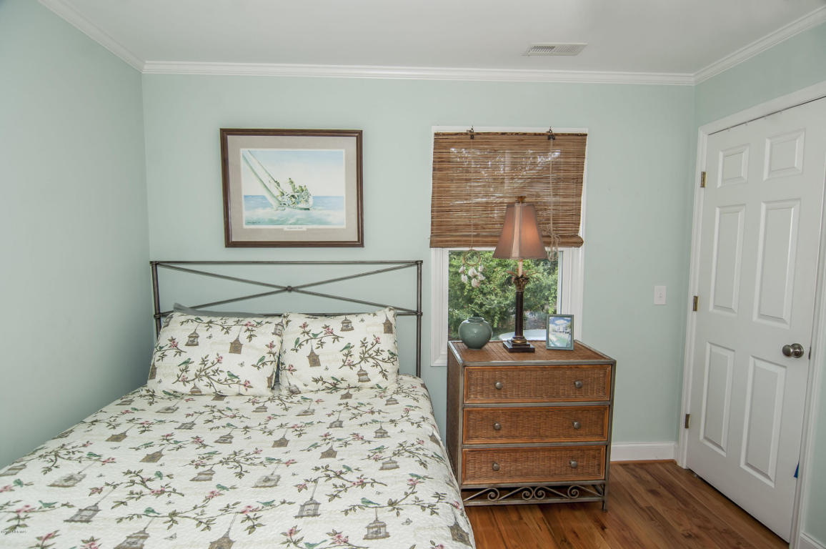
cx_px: 413
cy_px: 274
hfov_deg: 90.1
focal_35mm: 18
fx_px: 413
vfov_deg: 67.3
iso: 250
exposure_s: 1/60
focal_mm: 12
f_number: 5.6
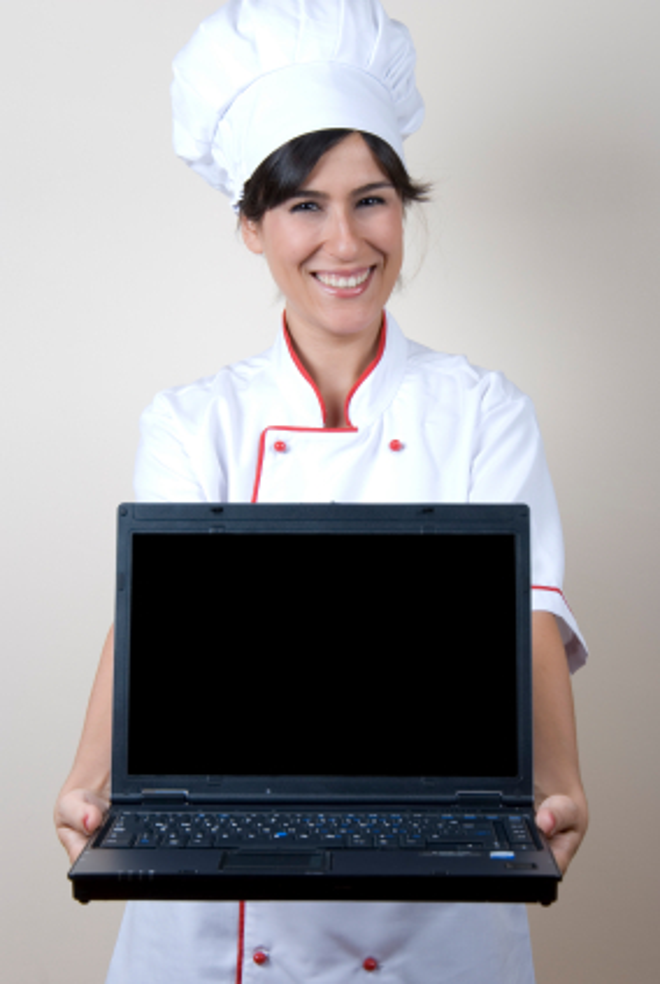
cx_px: 330
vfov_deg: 28.0
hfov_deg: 19.0
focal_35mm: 72
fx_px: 1970
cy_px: 492
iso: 100
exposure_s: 1/125
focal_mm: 48
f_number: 11
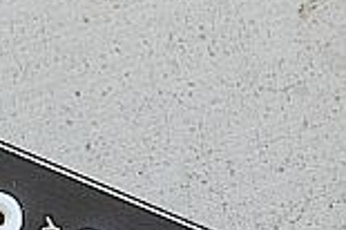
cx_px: -36
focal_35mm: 411
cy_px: 319
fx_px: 3942
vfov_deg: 3.3
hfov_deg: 5.0
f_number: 5.6
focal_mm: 85
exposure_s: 1/125
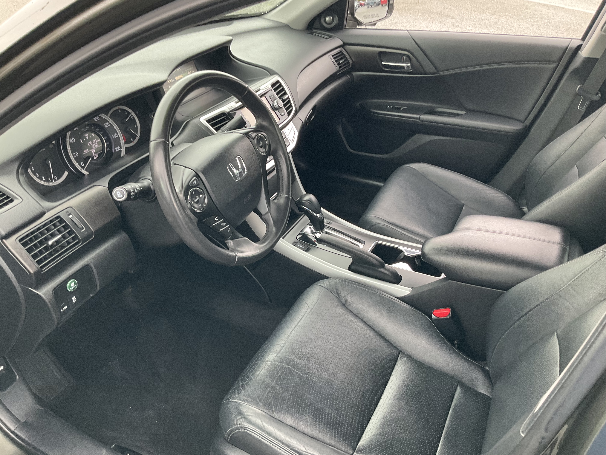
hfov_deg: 61.7
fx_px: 508
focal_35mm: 29
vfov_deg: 48.2
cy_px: 228
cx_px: 303
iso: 80
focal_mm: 3
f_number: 1.8
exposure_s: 1/60
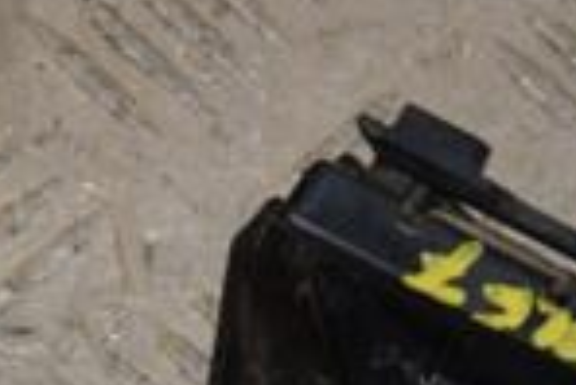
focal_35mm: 274
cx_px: 619
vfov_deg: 4.9
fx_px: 4389
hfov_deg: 7.5
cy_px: 743
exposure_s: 1/200
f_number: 9
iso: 800
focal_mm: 45
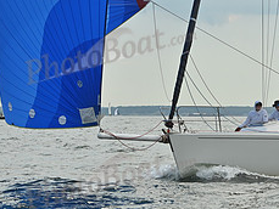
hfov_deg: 10.3
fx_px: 1532
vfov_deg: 7.8
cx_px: 261
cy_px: 99
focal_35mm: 190
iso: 320
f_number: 9
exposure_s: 1/1600
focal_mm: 78
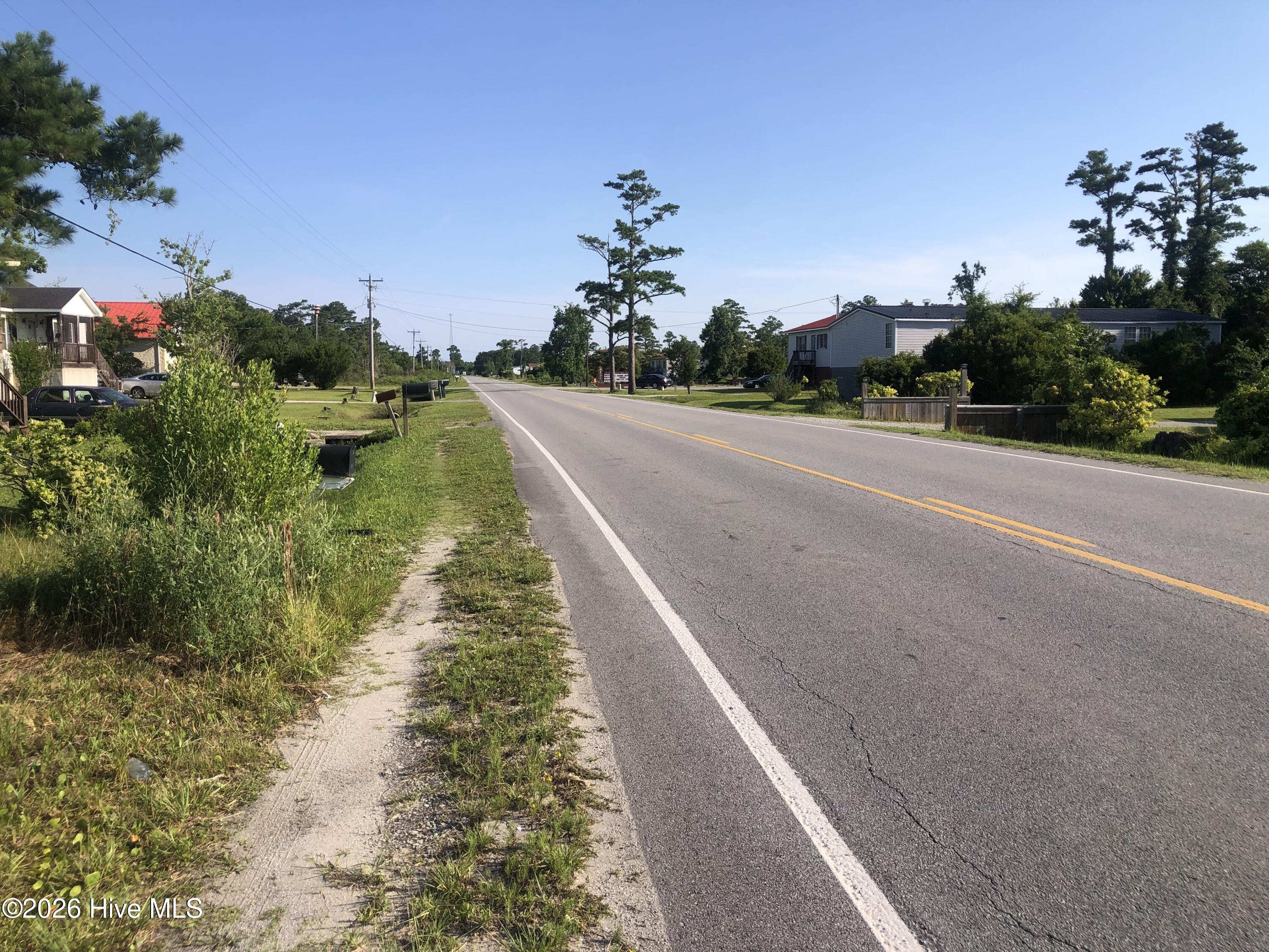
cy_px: 476
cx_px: 634
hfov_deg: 63.4
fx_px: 1026
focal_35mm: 28
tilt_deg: -8.3
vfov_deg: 49.7
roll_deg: -0.1
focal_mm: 3.99
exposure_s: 1/1869
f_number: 1.8
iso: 20
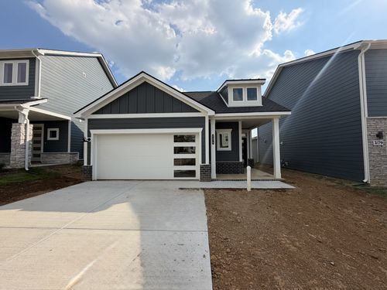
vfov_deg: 85.7
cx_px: 194
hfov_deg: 102.1
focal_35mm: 14
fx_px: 157
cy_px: 145
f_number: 2.2
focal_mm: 2.22
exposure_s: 1/985
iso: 25
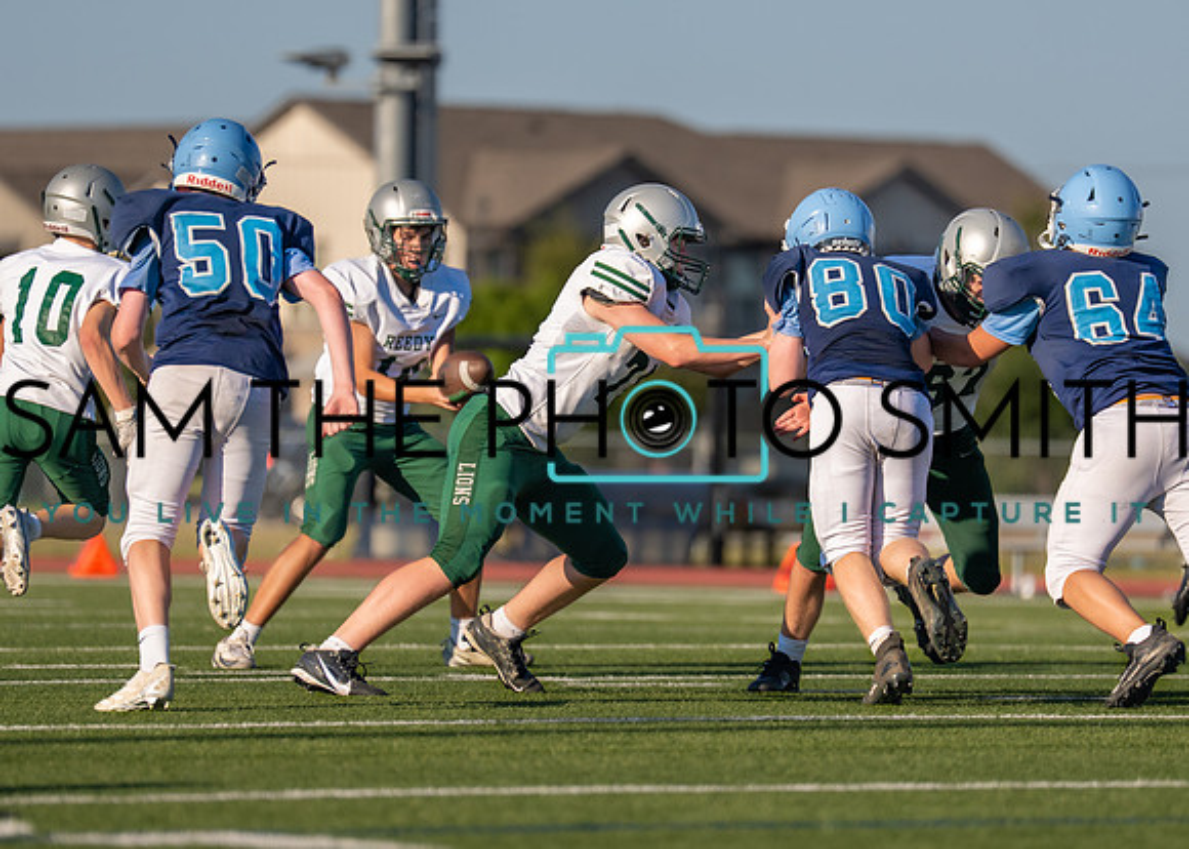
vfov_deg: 4.3
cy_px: 423
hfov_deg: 6.0
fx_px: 11302
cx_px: 650
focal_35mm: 335
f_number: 2.8
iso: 250
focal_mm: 200
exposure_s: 1/6400
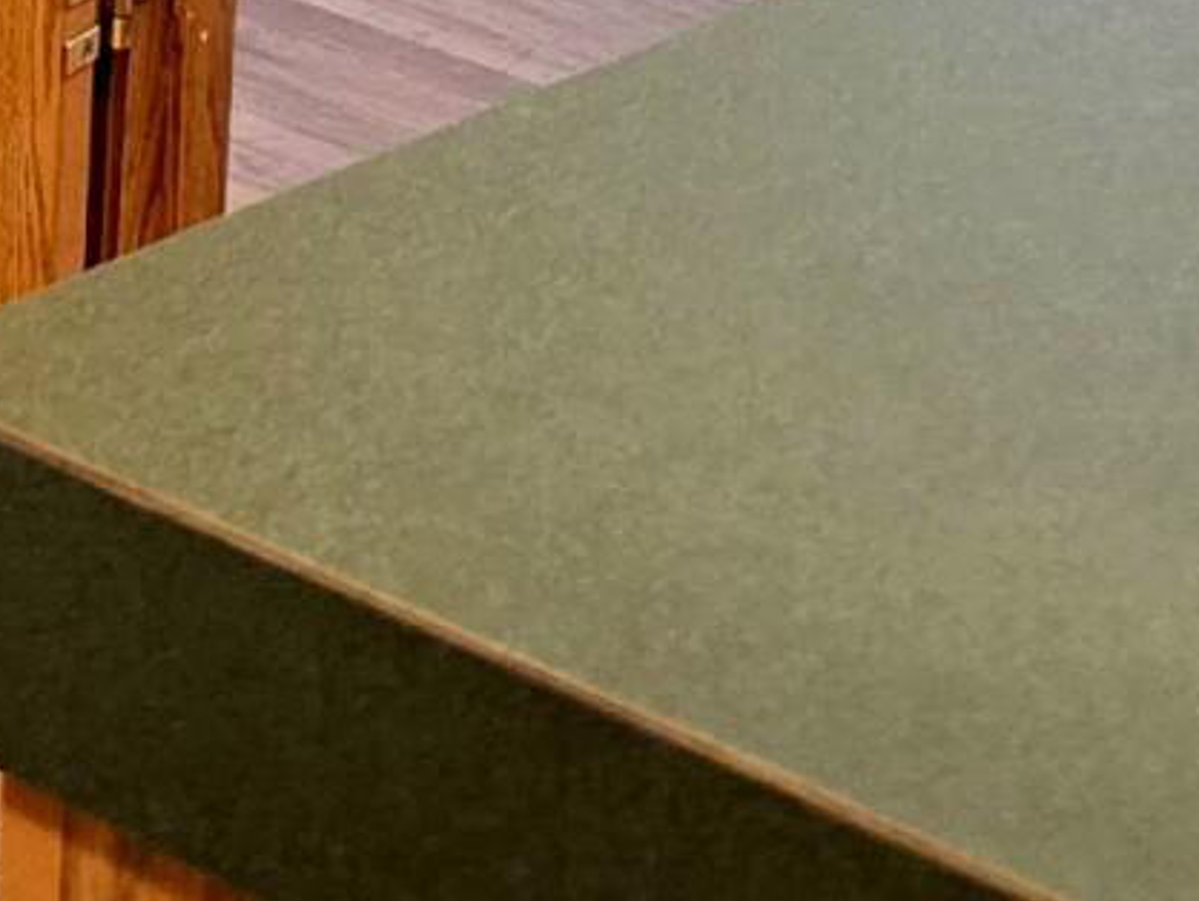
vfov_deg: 8.3
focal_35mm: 165
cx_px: -1248
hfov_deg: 10.9
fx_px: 5718
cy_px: -1242
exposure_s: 1/120
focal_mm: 6.3
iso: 1600
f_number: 1.7
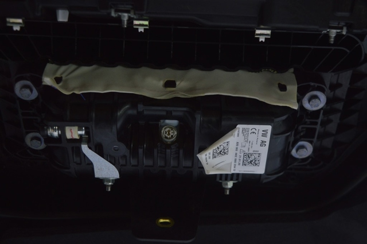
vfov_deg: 26.4
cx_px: 184
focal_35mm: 51
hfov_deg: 38.9
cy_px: 122
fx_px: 519
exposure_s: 1/20
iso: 400
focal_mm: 34
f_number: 5.6
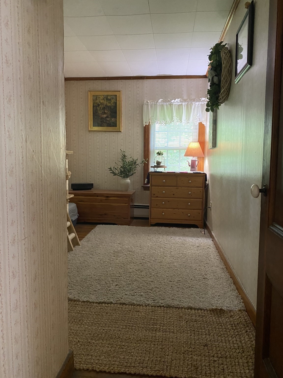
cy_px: 189
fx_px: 283
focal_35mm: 26
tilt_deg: -4.6
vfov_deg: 67.3
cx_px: 142
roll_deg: -0.5
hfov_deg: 53.1
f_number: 1.8
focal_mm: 4.25
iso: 500
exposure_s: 1/40
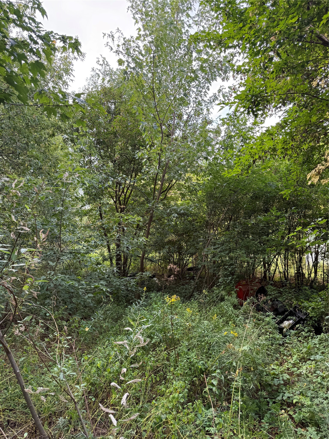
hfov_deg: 56.8
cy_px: 220
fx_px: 304
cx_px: 164
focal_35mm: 24
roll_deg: +5.2
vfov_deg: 71.6
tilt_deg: +5.5
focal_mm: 6.76
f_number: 1.78
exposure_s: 1/190
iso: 64
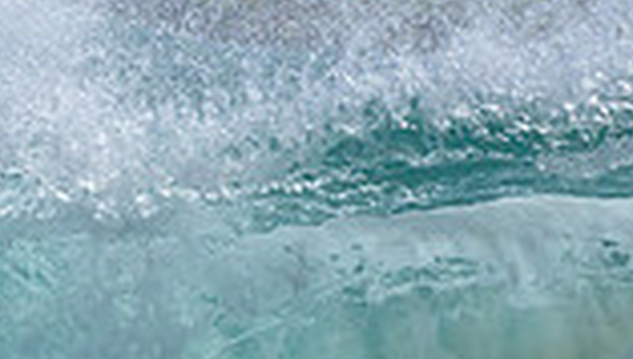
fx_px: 60891
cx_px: 92
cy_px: 531
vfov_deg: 0.3
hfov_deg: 0.6
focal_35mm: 3621
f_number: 6.3
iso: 1400
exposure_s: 1/2000
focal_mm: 800
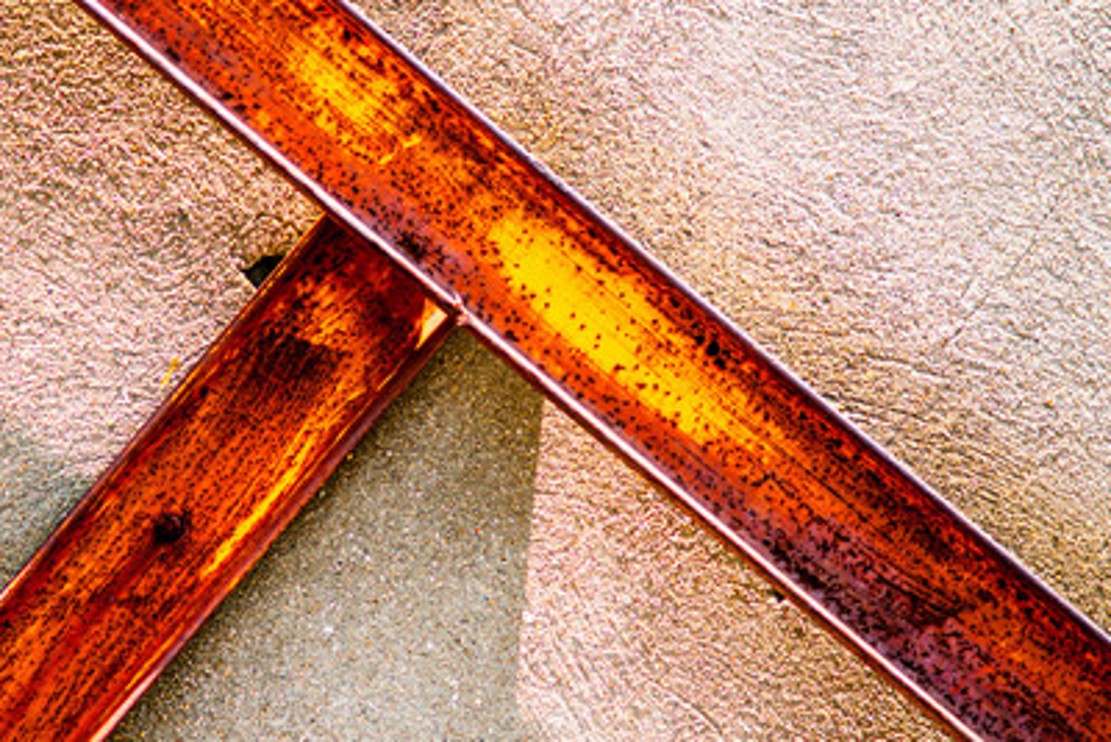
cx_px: 451
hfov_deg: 8.2
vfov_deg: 5.5
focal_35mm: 250
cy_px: 371
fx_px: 7703
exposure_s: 1/400
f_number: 2.8
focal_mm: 135
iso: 100
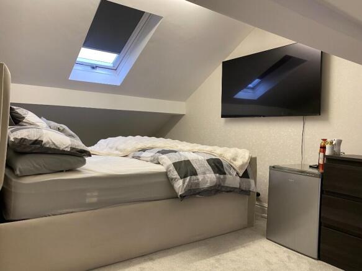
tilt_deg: +0.2
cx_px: 181
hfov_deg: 67.3
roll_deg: -2.8
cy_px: 136
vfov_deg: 53.0
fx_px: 272
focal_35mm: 26
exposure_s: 1/50
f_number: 1.8
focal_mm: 4.25
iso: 80
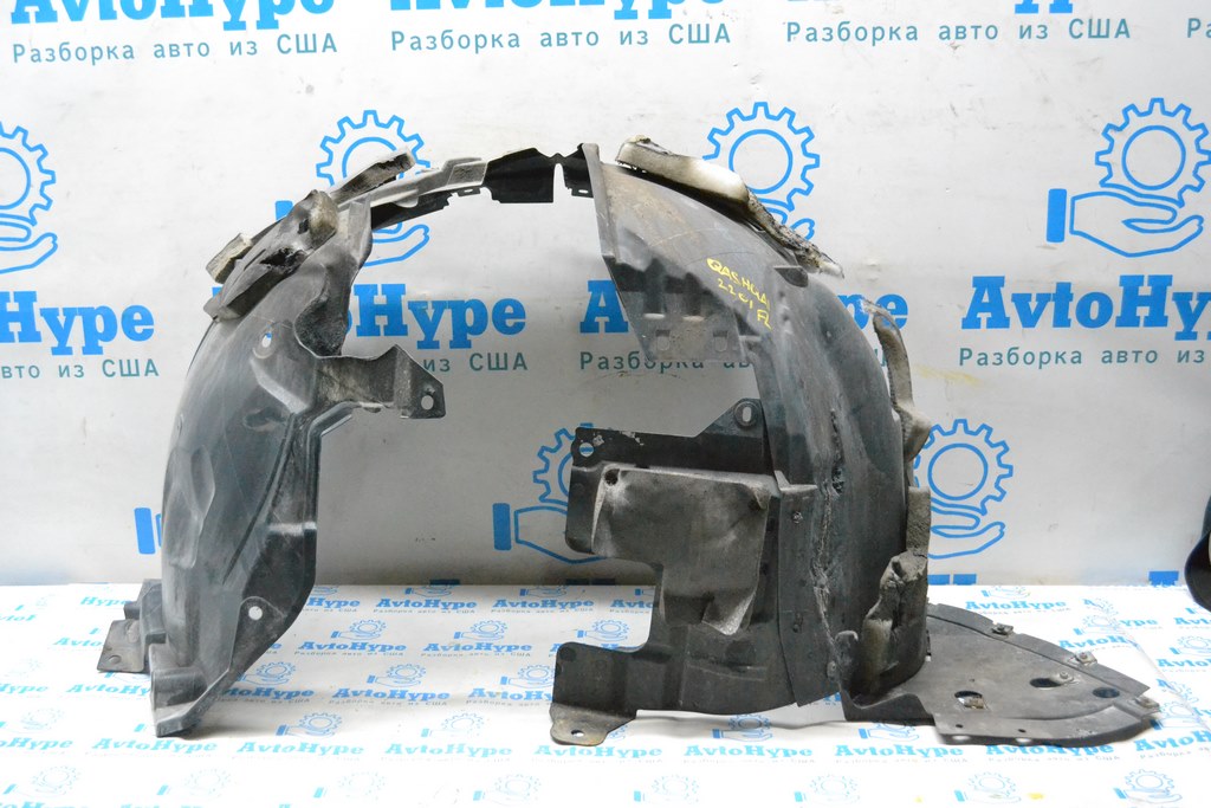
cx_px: 606
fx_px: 1312
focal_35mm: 39
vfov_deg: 34.2
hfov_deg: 49.5
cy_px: 404
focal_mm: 26
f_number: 4.2
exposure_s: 1/500
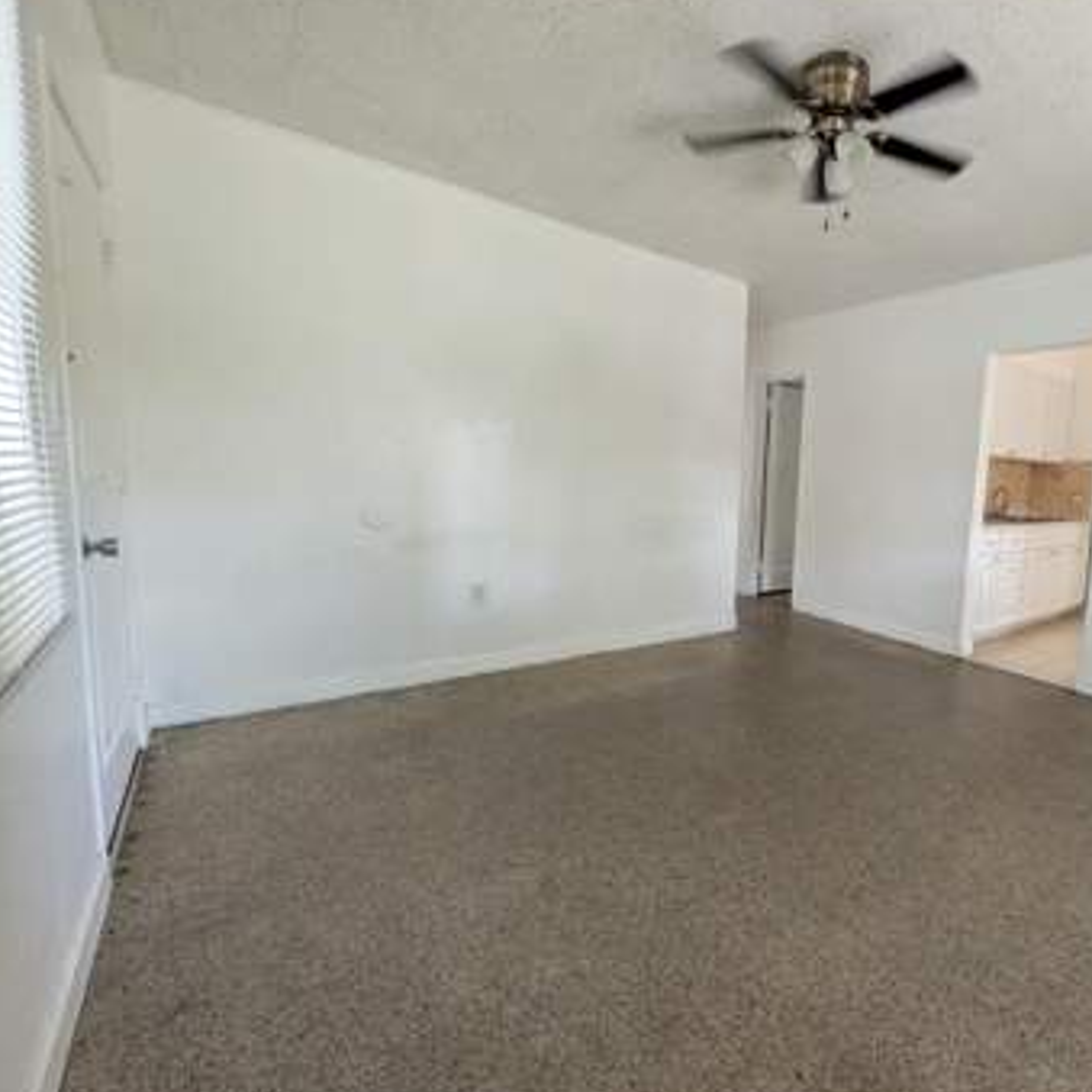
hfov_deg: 86.4
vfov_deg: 91.1
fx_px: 535
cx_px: 767
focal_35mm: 15
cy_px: 535
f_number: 1.7
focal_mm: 2.02
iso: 159
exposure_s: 1/82
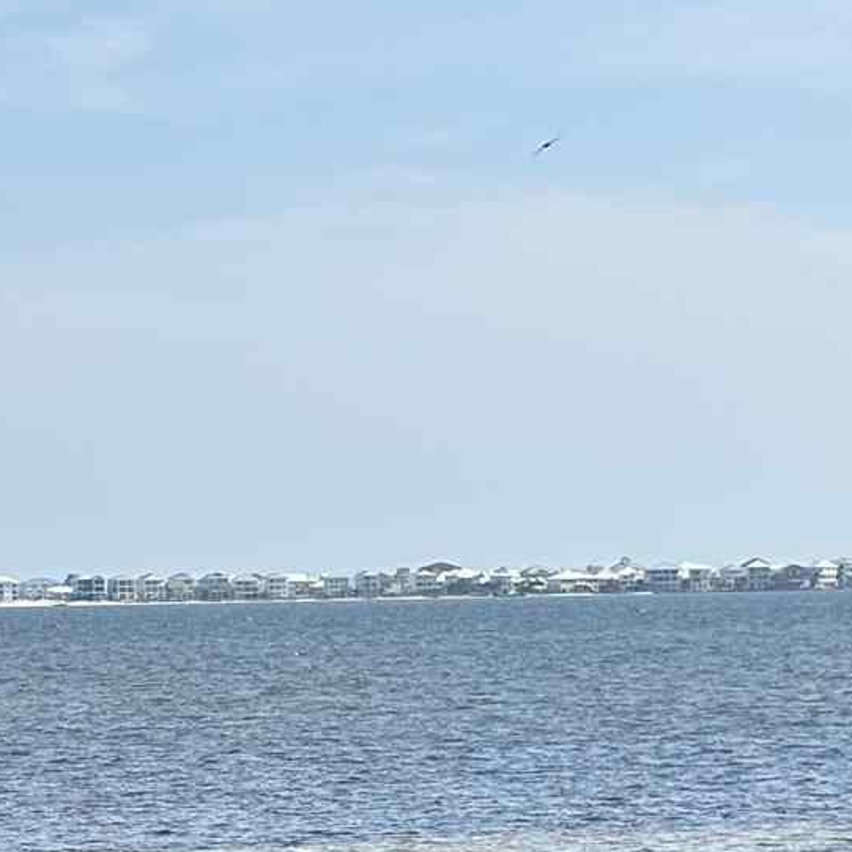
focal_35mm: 174
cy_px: 895
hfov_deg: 10.0
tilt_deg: -3.2
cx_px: 246
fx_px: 4845
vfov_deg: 10.0
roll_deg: +1.0
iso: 40
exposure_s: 1/3115
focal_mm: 5.96
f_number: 1.6
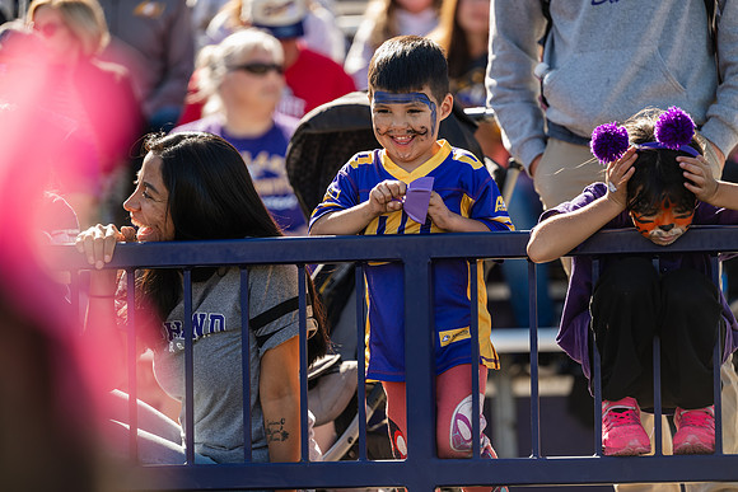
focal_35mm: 165
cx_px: 369
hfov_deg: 12.4
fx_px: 3383
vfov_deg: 8.3
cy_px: 246
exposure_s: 1/500
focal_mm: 165
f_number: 3.2
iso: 125
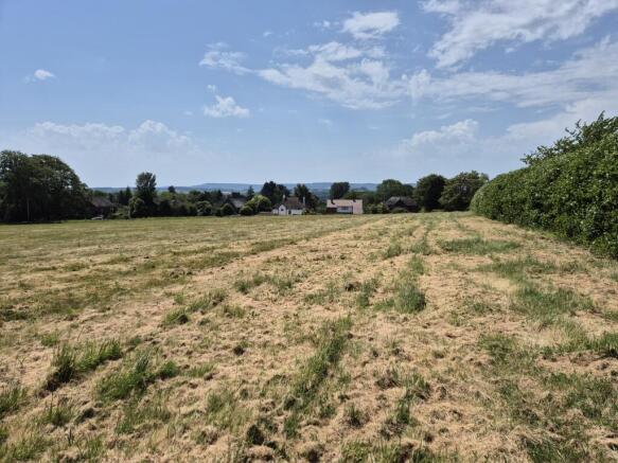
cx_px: 309
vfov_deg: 58.9
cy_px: 232
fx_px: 411
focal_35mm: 23
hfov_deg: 73.9
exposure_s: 1/3384
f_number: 1.8
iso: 25
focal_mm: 5.4
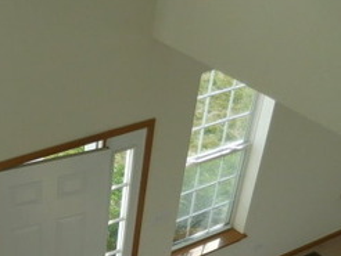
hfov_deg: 28.6
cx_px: 30
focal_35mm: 65
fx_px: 641
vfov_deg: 22.1
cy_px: 234
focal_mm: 4.5
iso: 125
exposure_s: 1/400
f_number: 3.3
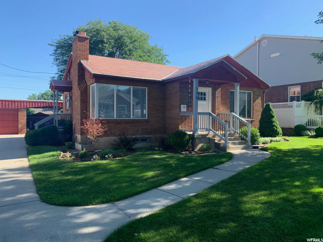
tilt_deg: -1.6
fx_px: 243
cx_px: 162
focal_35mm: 26
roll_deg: -0.6
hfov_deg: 67.3
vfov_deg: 53.1
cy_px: 121
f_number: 1.8
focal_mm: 4.25
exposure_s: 1/765
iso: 25
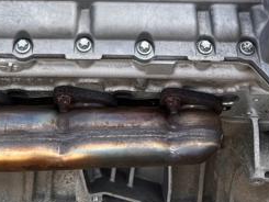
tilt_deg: -15.3
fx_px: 529
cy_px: -37
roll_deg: +0.9
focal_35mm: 68
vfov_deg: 20.3
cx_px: 109
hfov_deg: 28.5
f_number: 1.5
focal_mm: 5.7
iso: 50
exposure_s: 1/567
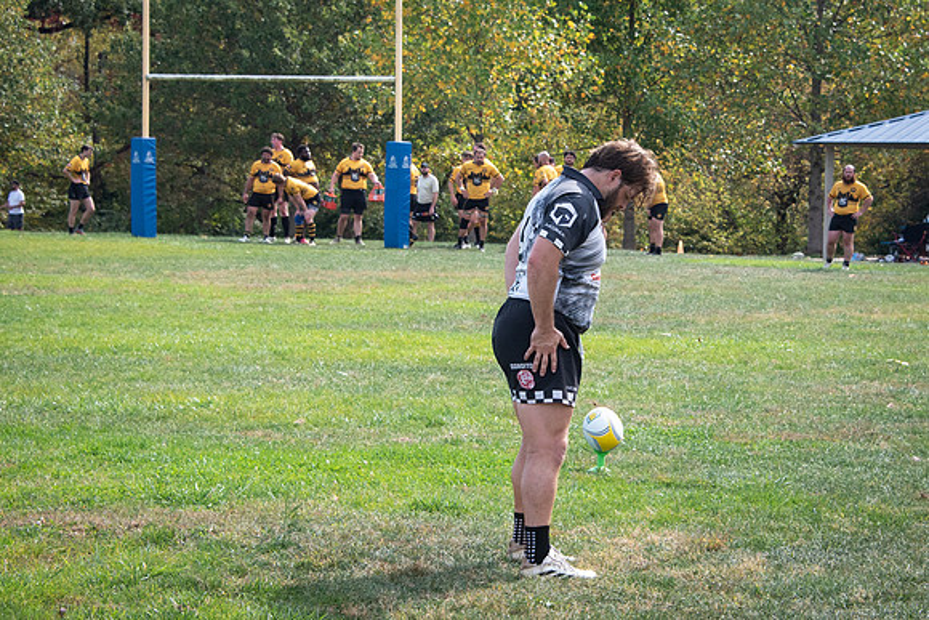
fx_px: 2999
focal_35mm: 116
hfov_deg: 17.6
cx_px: 550
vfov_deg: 11.8
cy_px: 273
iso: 400
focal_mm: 82
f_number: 8
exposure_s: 1/1000
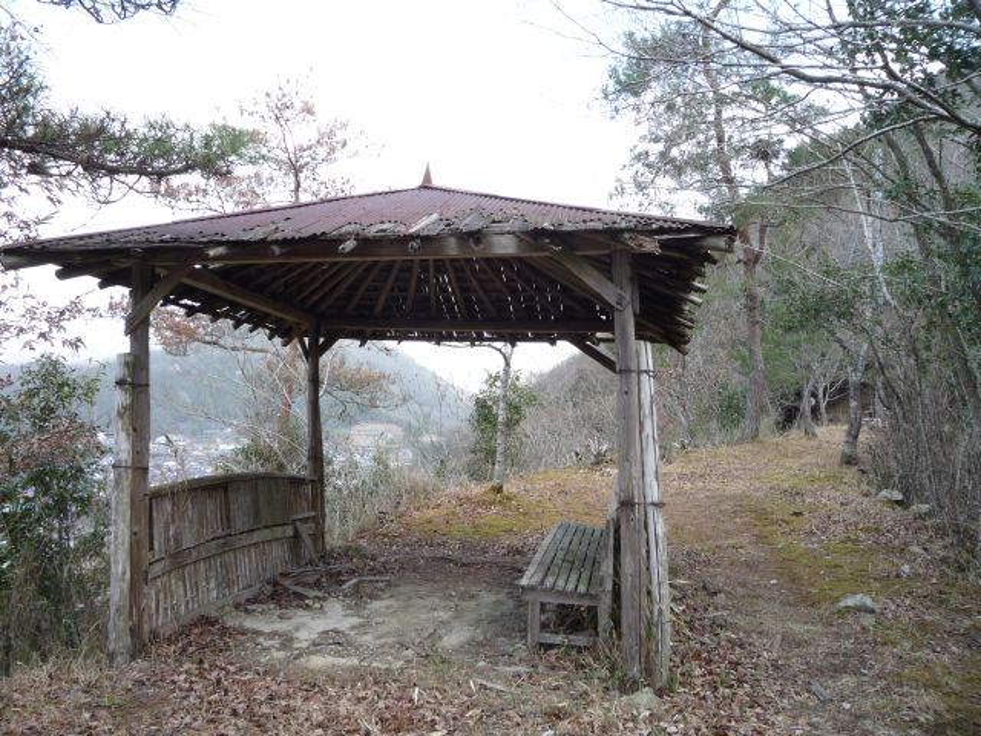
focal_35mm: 30
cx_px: 490
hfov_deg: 60.0
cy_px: 368
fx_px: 850
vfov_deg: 46.8
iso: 100
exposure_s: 1/100
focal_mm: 5.2
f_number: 4
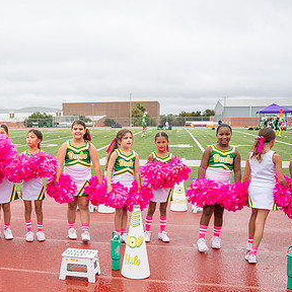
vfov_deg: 37.4
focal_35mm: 45
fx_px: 429
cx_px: 50
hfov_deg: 36.0
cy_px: 172
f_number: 2.8
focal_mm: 24
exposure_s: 1/1250
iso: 320
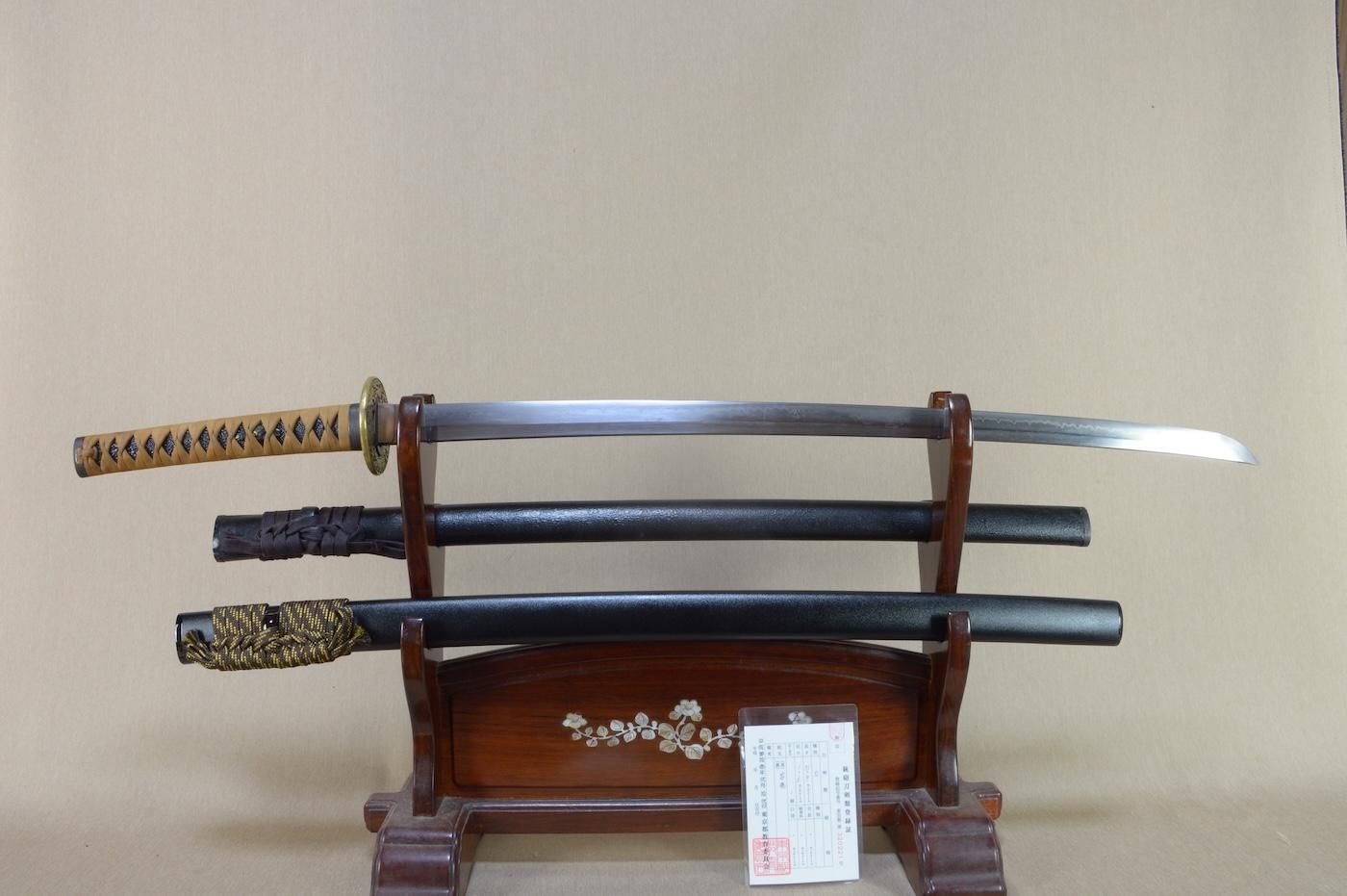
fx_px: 1009
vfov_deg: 47.9
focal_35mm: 27
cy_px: 448
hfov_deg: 67.4
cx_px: 674
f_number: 11
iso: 400
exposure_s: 1/1.6
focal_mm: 18
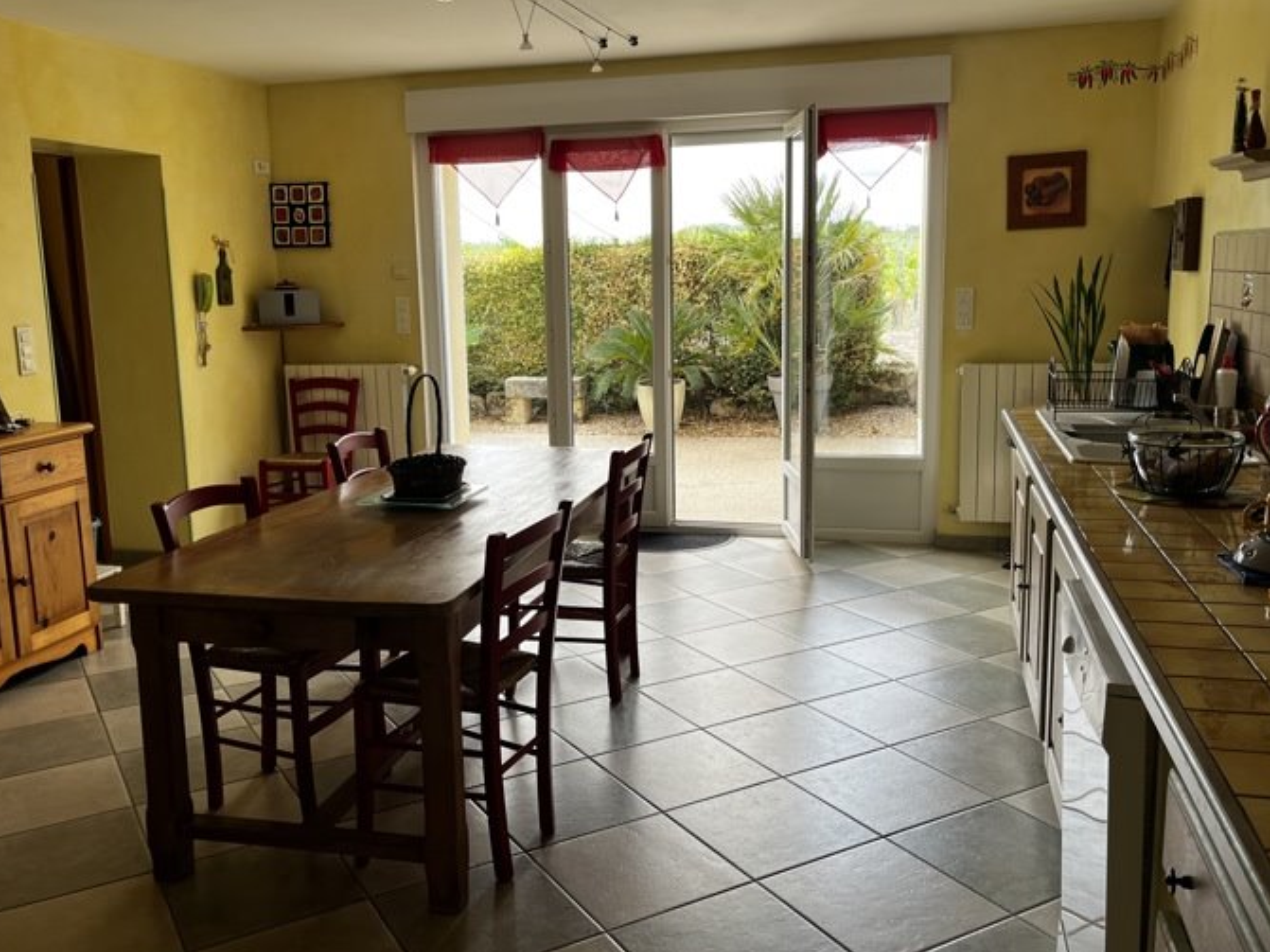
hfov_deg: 58.3
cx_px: 592
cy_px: 443
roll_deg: +2.7
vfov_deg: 45.4
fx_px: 1137
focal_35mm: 31
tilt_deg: -9.3
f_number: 1.6
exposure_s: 1/121
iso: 40
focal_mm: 5.1
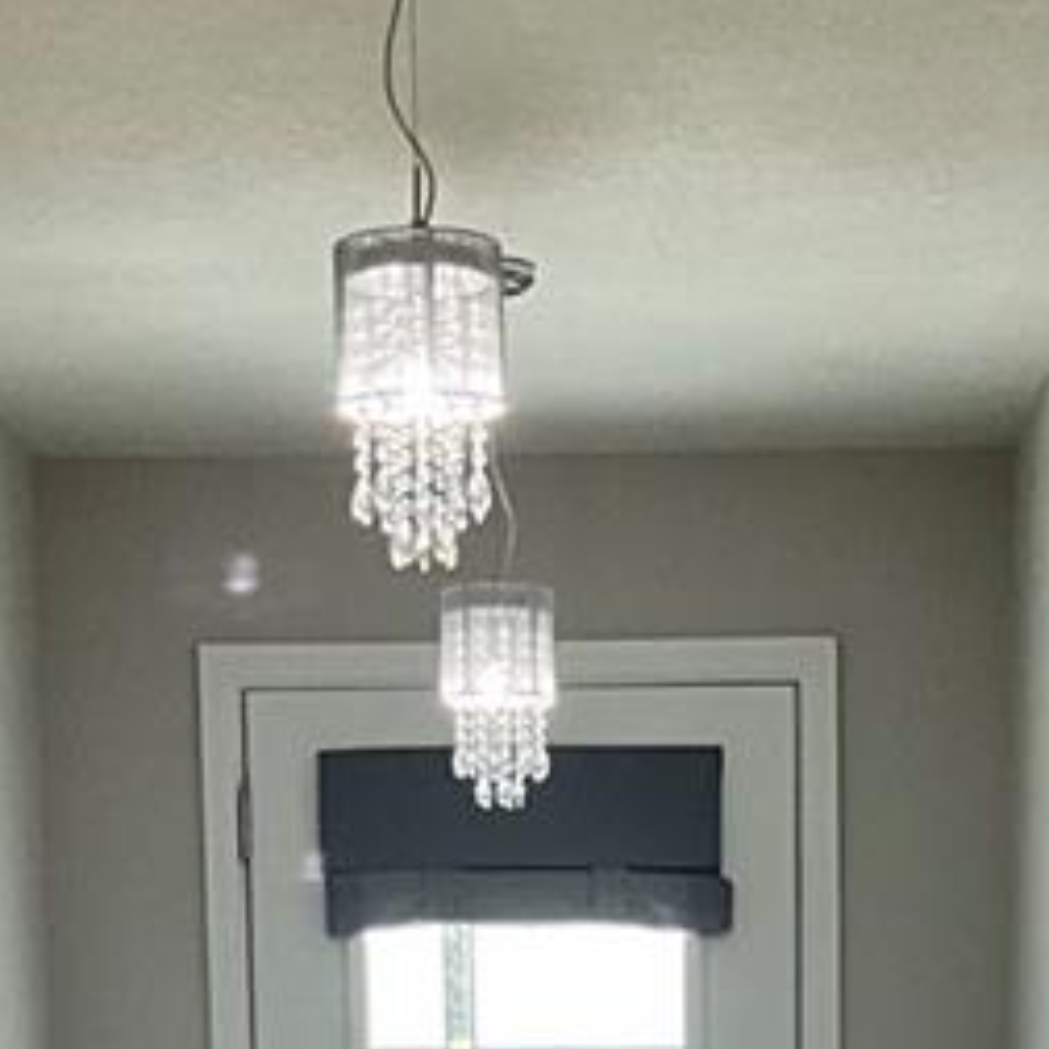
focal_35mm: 122
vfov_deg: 12.7
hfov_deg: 14.3
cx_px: 662
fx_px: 4183
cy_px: 2023
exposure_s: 1/60
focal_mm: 3
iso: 50
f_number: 1.8
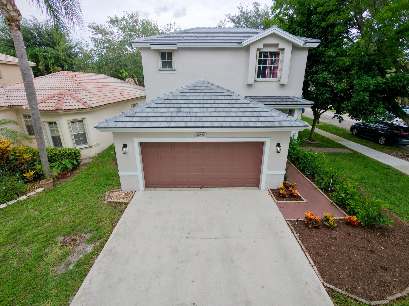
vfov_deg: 78.1
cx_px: 204
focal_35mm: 16
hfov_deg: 94.5
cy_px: 153
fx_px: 189
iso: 100
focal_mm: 3.05
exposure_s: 1/240
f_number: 2.2
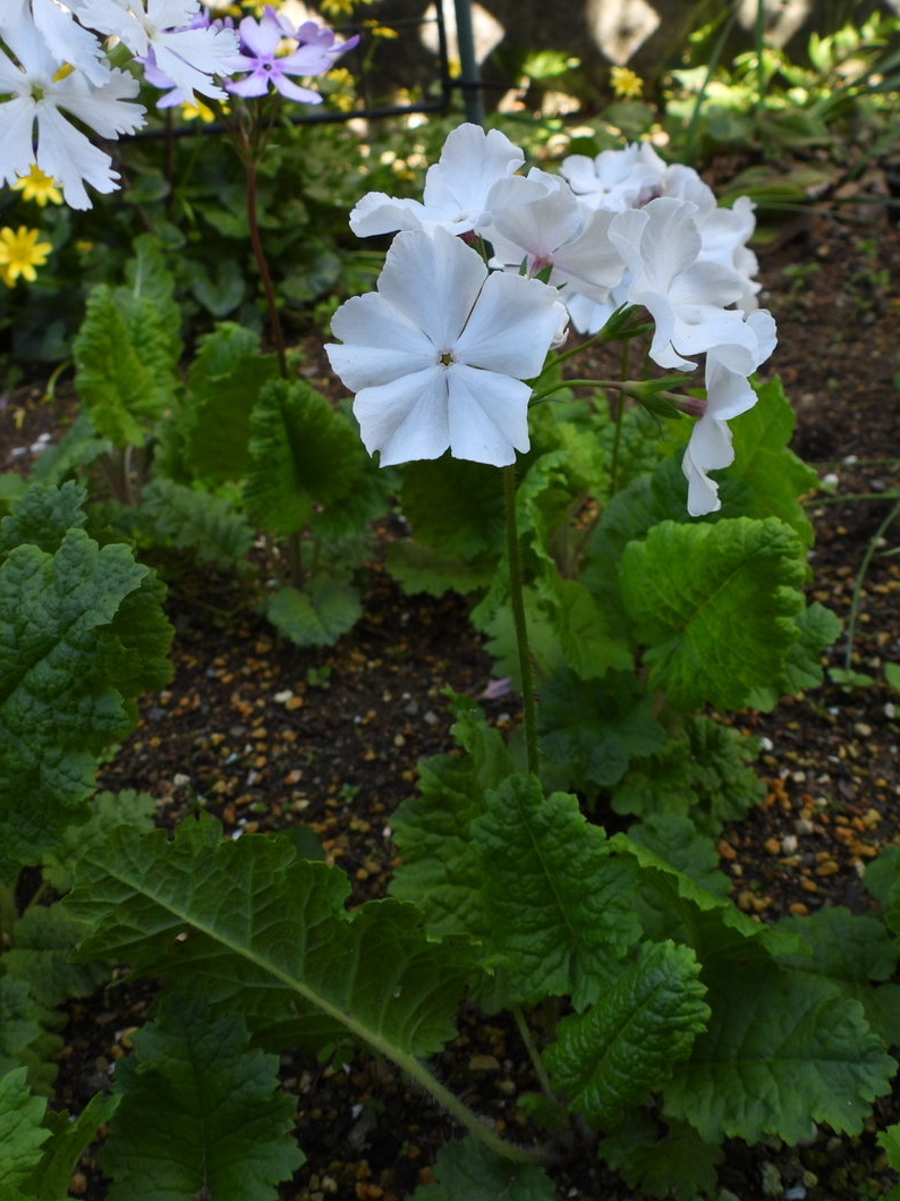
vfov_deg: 53.9
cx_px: 485
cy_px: 536
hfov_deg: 41.8
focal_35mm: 34
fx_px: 1179
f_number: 3.2
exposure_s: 1/320
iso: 100
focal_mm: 5.4
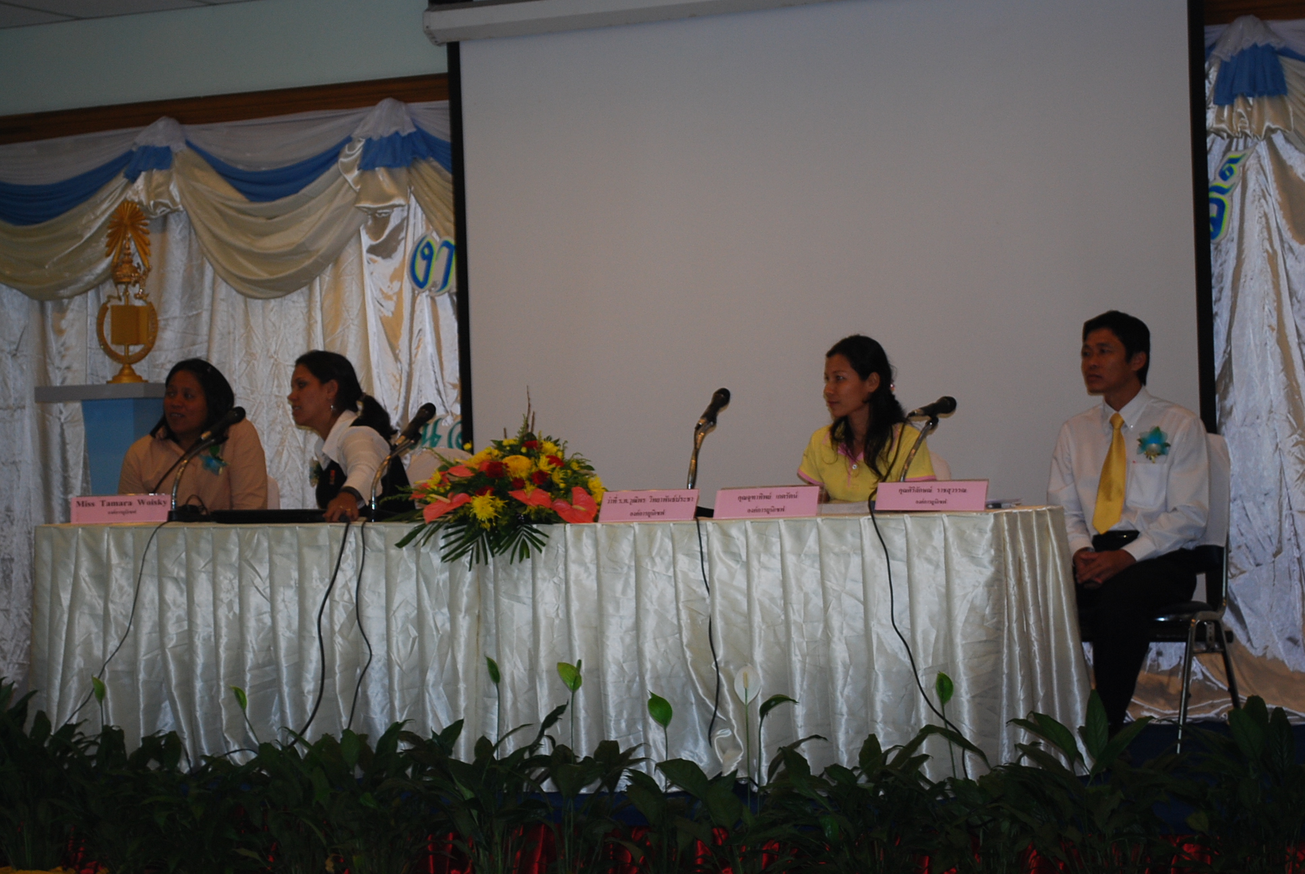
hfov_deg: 26.0
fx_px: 2831
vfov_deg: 17.5
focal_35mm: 78
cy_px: 437
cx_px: 652
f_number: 5.6
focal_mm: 52
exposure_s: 1/25
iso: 400
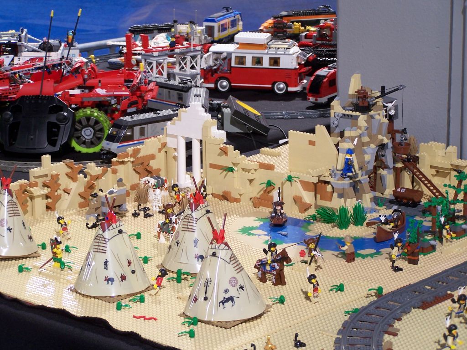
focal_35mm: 94
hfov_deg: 20.9
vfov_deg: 15.7
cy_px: 175
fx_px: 1268
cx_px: 234
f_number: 3.2
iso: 80
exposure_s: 1/2
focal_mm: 15.6
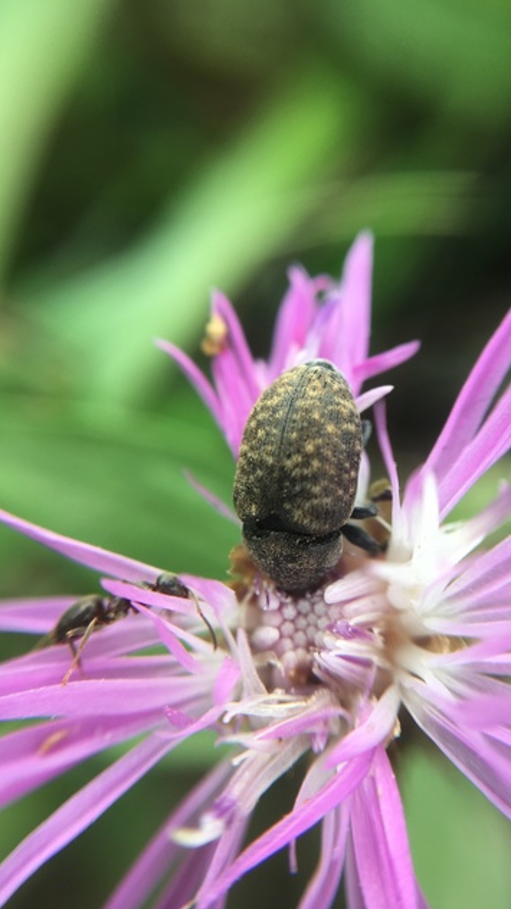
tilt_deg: -62.0
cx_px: 266
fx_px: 772
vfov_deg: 61.0
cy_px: 454
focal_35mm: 32
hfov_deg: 36.6
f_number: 2.2
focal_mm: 4.15
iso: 32
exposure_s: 1/100
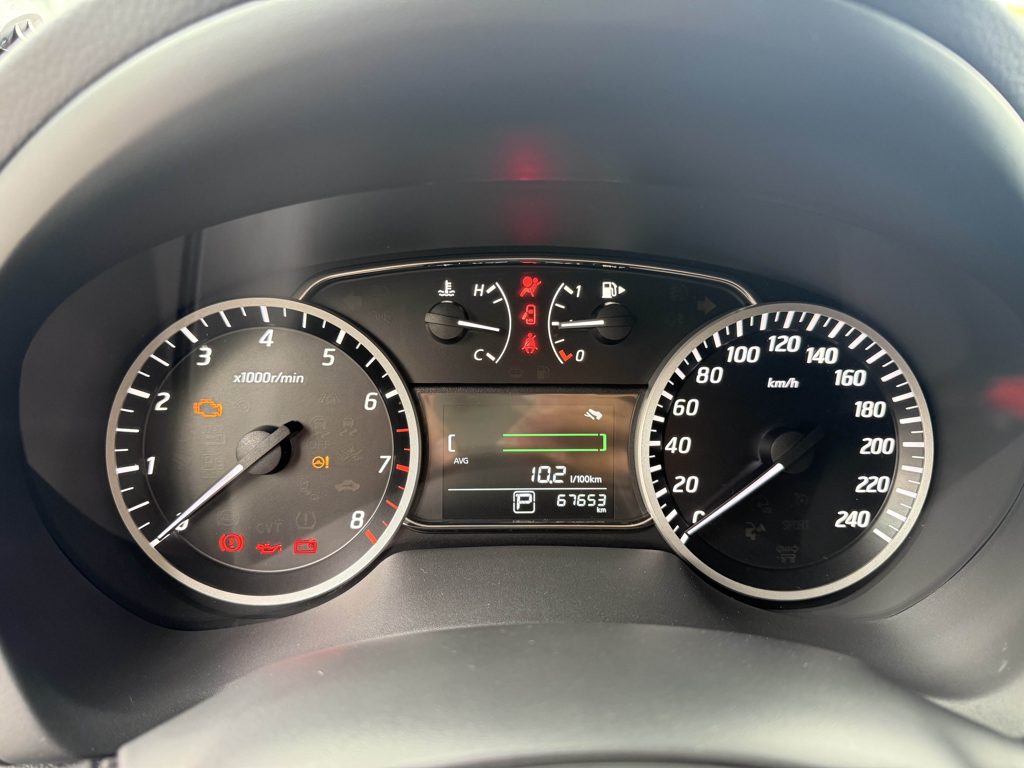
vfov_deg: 56.8
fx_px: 710
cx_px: 512
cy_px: 384
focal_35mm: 24
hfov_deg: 71.6
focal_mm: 6.76
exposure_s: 1/60
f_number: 1.78
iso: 320
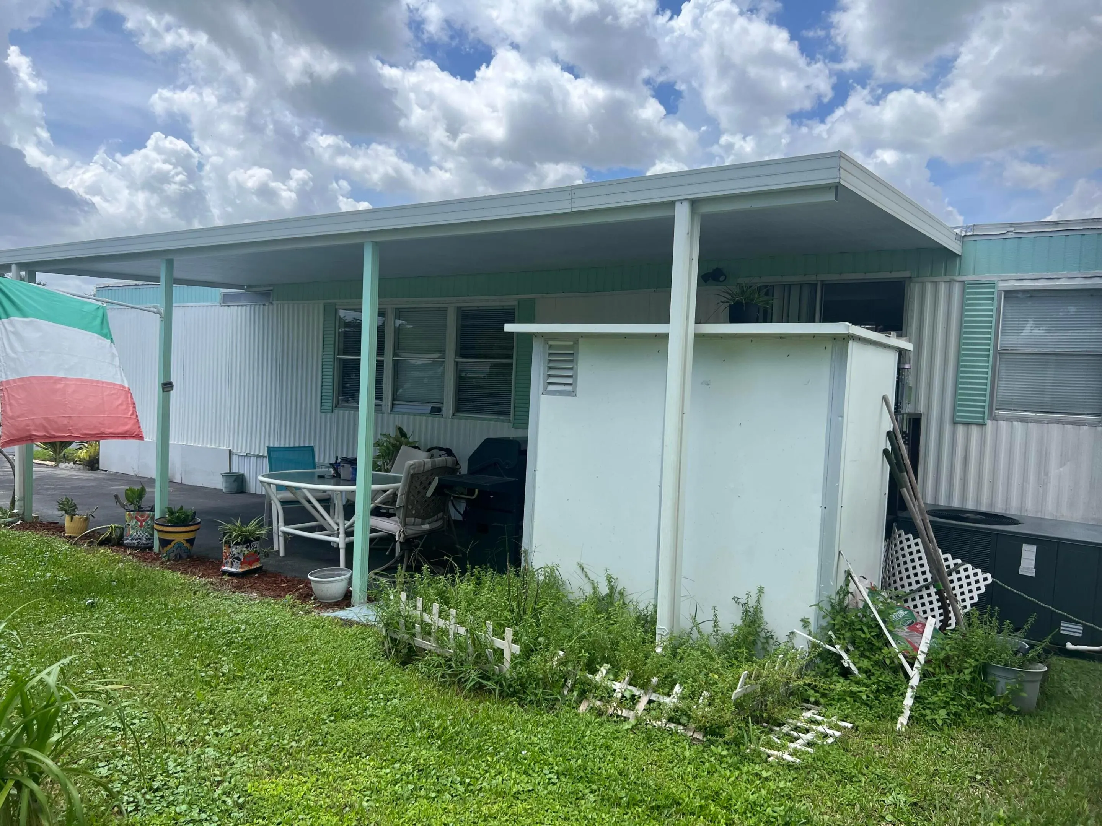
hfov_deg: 67.3
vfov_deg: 53.1
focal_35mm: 26
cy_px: 413
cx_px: 551
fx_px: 828
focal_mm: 5.7
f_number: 1.5
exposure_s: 1/3704
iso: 50
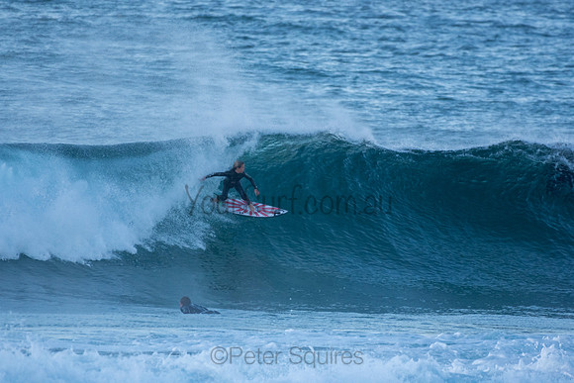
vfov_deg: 1.8
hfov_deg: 2.7
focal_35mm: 750
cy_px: 192
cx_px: 287
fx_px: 11961
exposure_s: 1/1600
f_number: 5.6
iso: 1100
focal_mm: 500
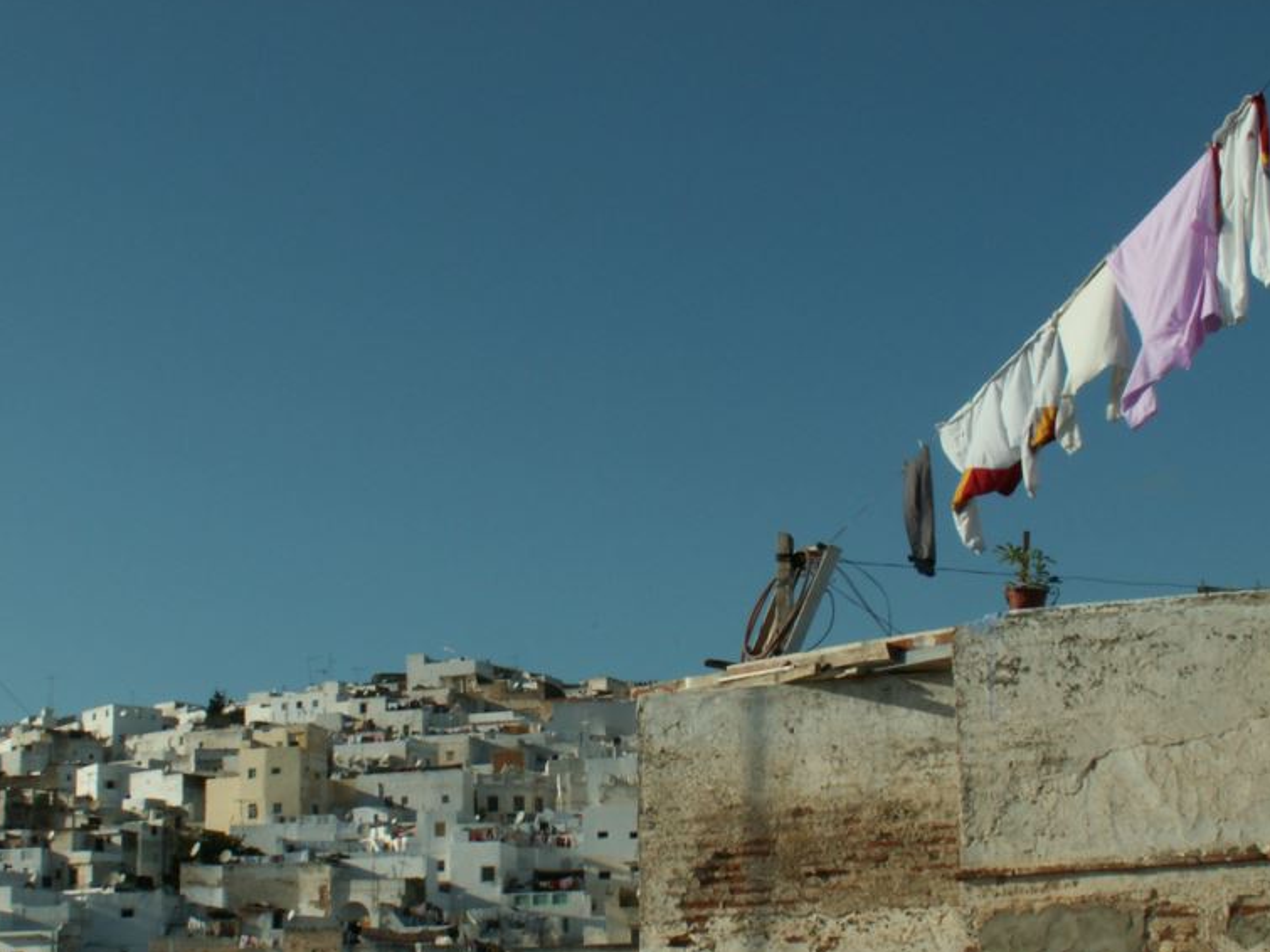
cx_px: 606
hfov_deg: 33.8
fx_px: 2091
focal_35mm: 57
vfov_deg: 25.5
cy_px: 626
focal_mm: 6.98
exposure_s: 1/320
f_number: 8
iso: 50
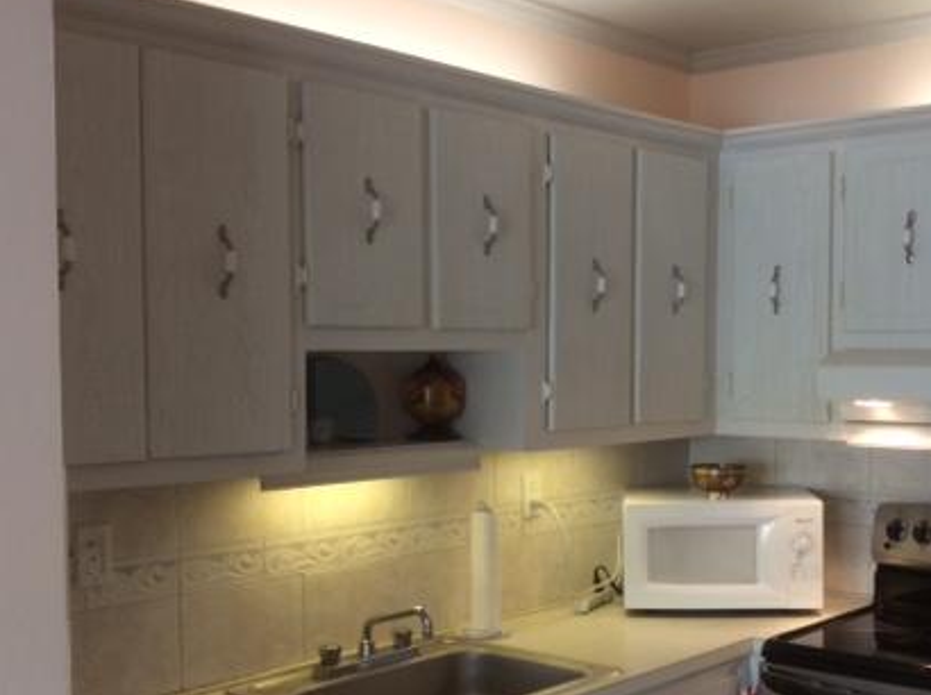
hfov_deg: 37.9
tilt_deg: -5.3
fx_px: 1342
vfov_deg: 28.9
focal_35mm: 50
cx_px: 611
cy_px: 443
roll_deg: +0.4
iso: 32
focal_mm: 3.3
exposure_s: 1/40
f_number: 2.4
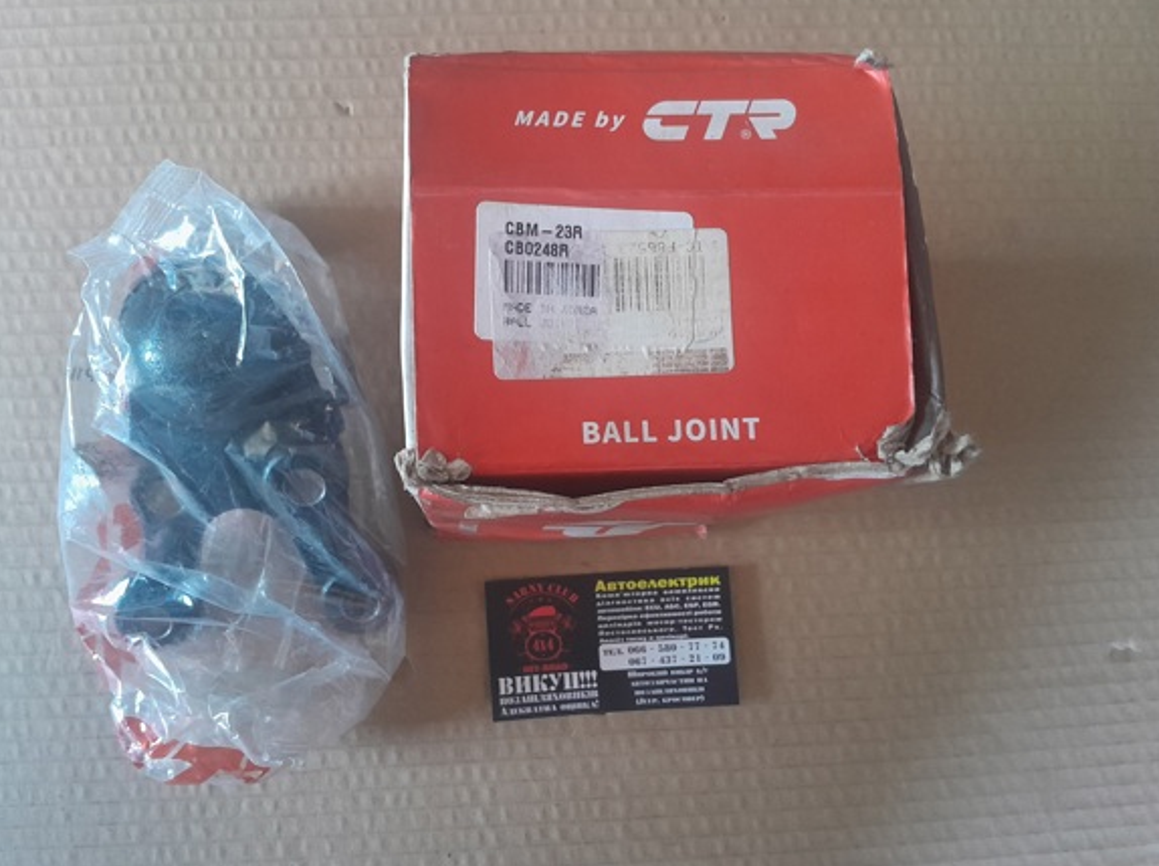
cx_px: 517
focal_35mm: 29
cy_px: 429
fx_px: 970
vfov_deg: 48.1
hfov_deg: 61.6
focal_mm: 3.98
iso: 320
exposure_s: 1/30
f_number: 1.8
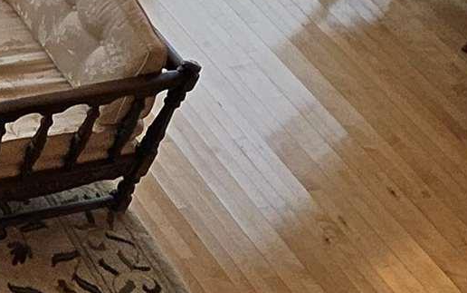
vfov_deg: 15.8
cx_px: -389
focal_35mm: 82
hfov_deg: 18.9
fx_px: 1044
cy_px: 61
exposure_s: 1/120
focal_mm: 1.7
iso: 32
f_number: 2.2
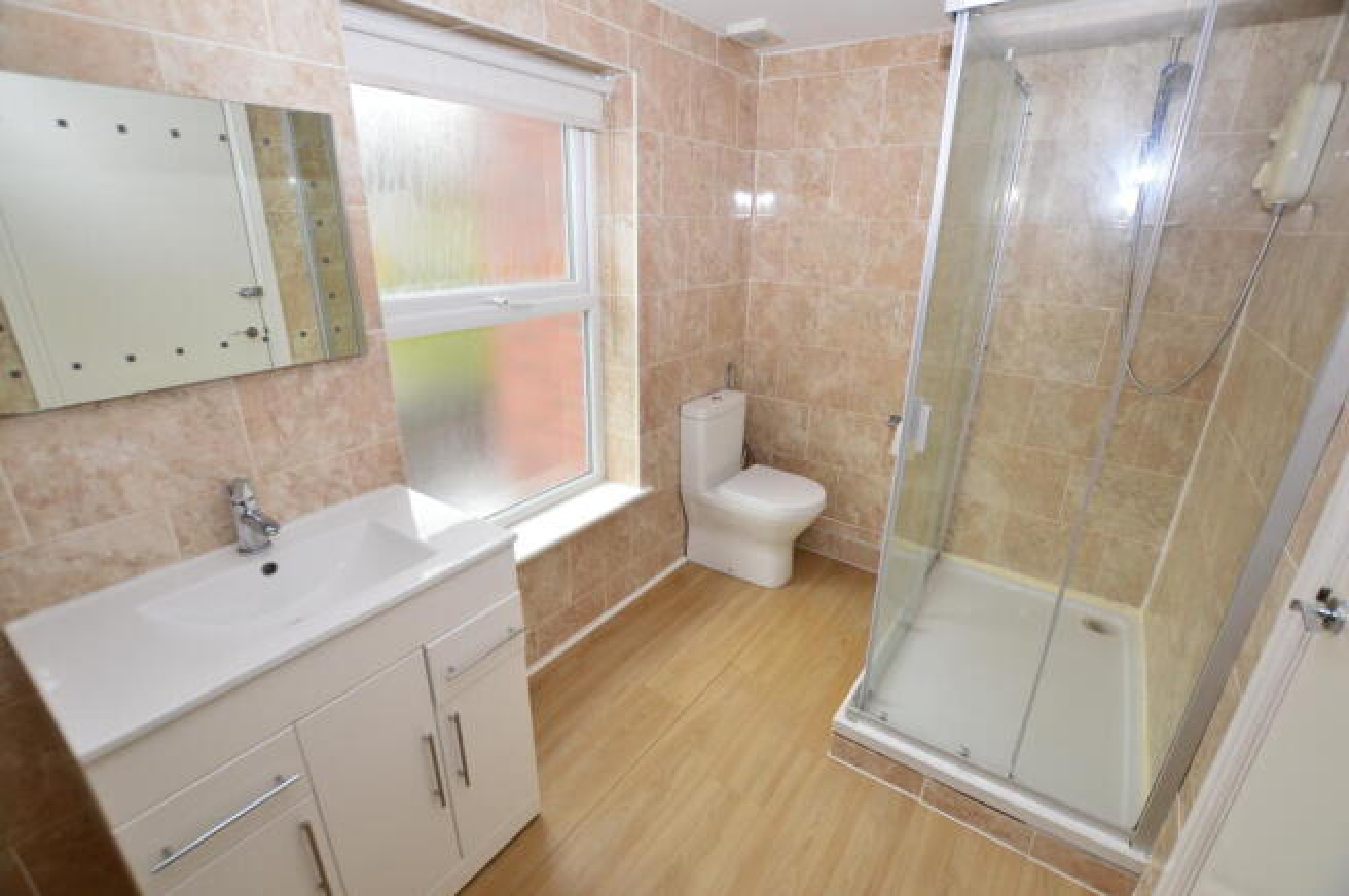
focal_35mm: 15
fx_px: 562
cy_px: 448
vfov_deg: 77.2
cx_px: 674
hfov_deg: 100.4
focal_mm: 10
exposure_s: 1/100
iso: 140
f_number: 5
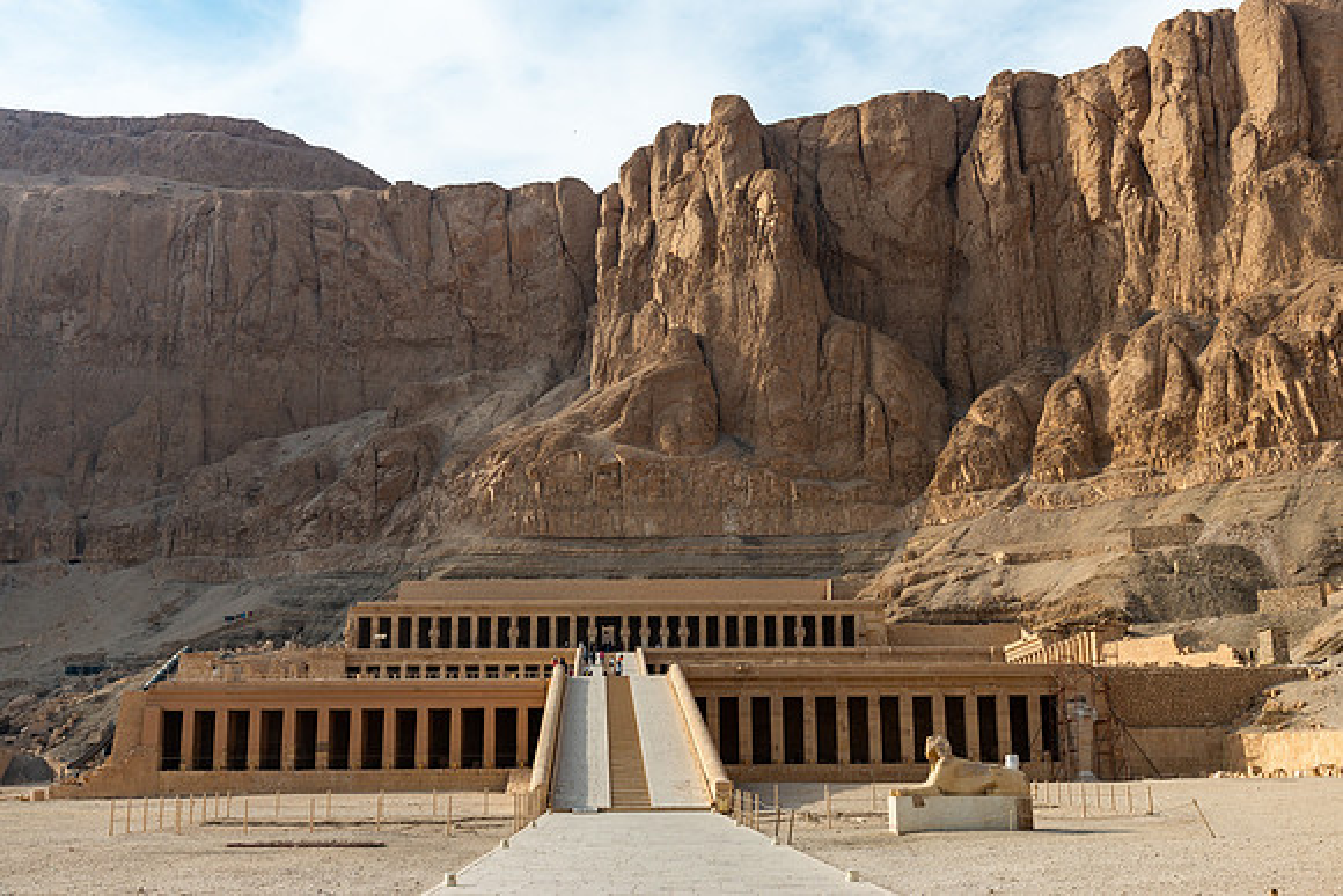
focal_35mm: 44
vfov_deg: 30.5
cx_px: 672
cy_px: 448
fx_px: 1642
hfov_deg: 44.5
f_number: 11
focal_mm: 44
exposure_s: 1/250
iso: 140
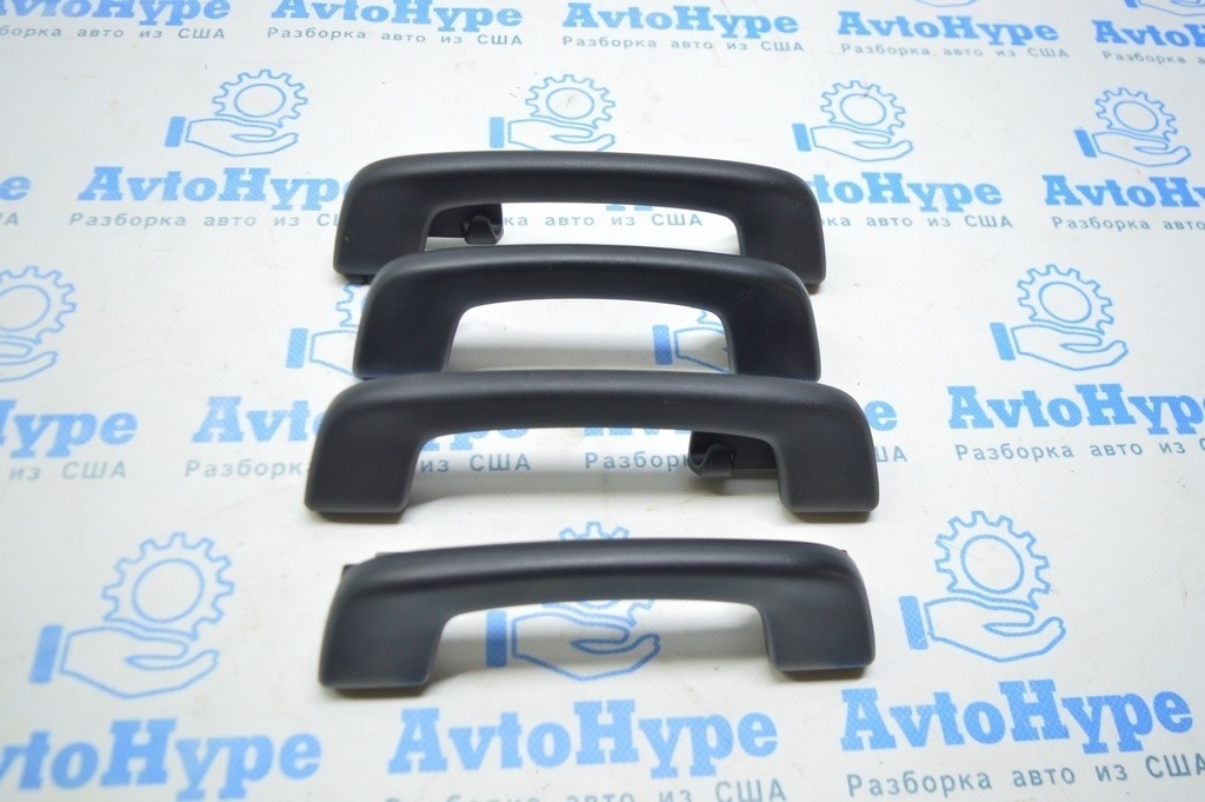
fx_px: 1003
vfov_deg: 43.5
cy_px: 401
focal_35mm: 30
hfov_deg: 62.0
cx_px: 602
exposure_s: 1/40
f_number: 3.5
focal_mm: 20
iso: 400
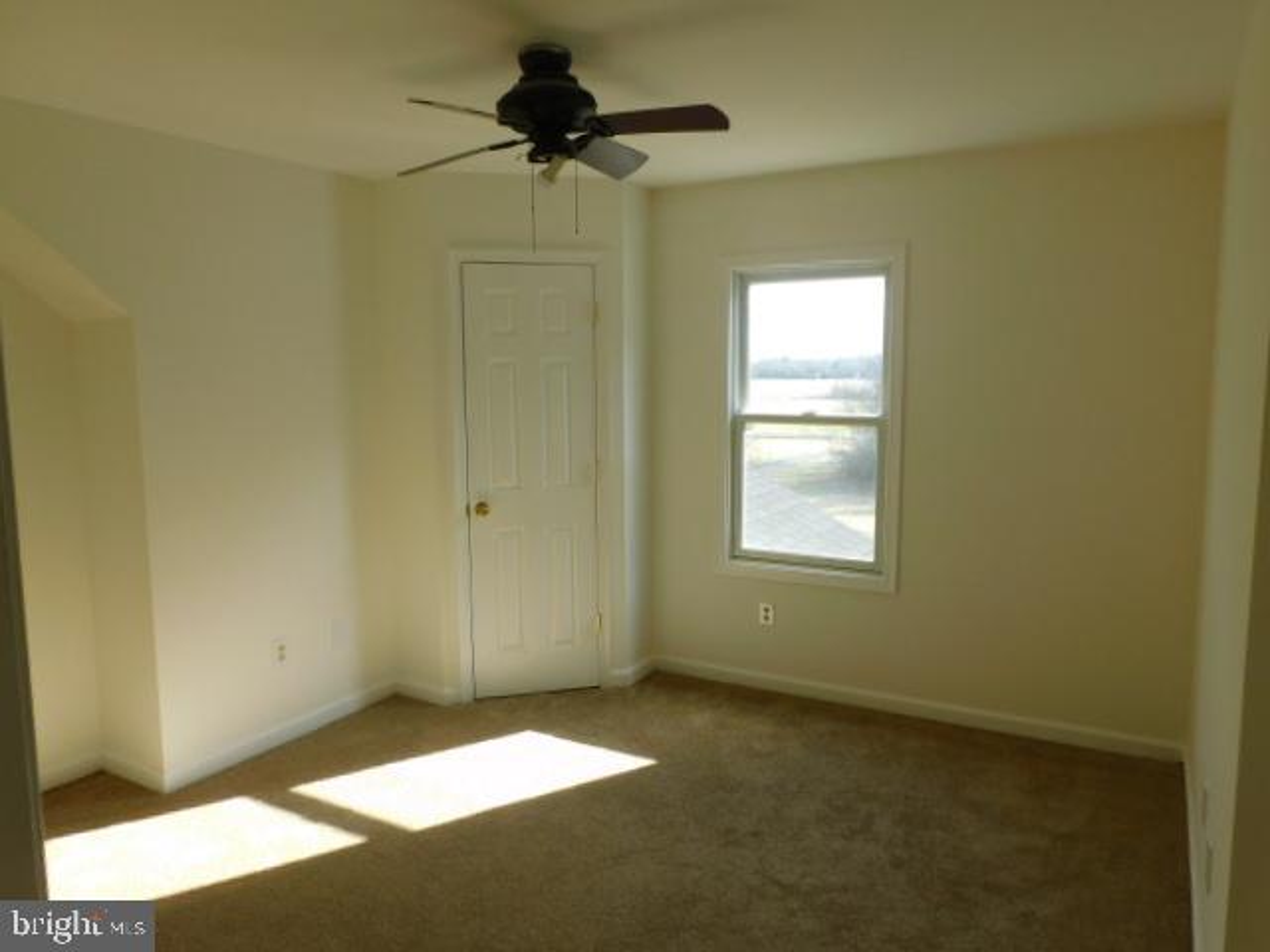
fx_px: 881
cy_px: 476
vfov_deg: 56.8
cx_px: 635
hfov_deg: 71.6
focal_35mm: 24
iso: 125
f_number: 3.3
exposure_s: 1/200
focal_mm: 4.3
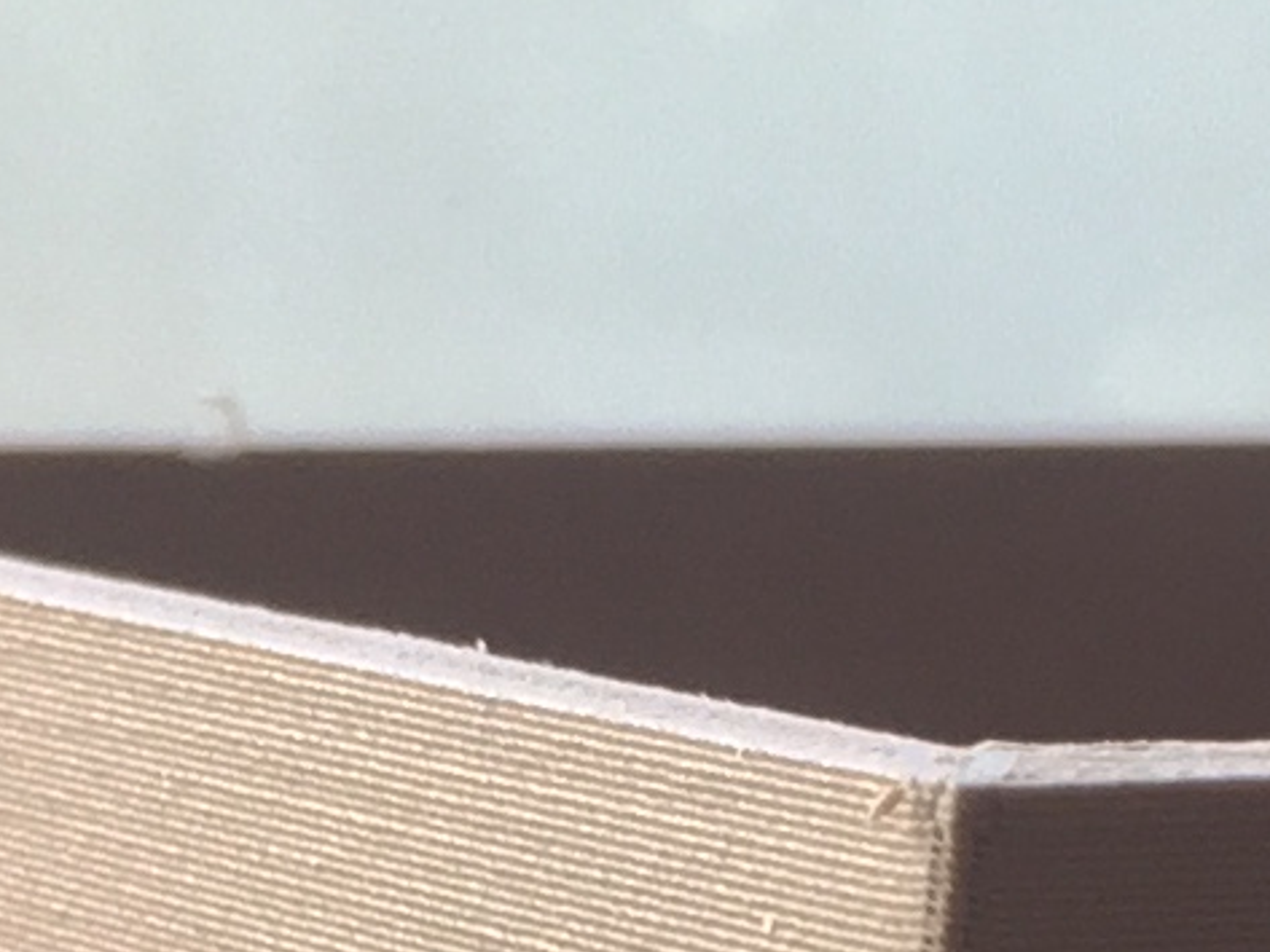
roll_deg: -0.9
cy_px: 2483
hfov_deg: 9.8
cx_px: 1235
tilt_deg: -17.0
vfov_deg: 6.9
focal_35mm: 200
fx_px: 7340
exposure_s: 1/60
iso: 40
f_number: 2.2
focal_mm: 4.15
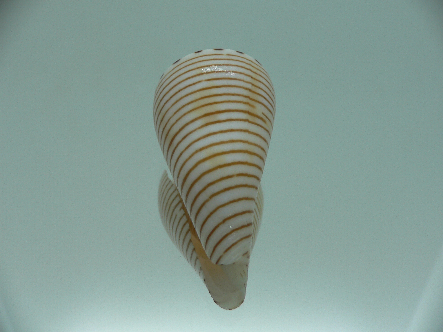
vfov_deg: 40.7
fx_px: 448
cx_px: 222
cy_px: 166
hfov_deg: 52.6
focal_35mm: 35
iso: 80
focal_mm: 4.6
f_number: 2.8
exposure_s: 1/60
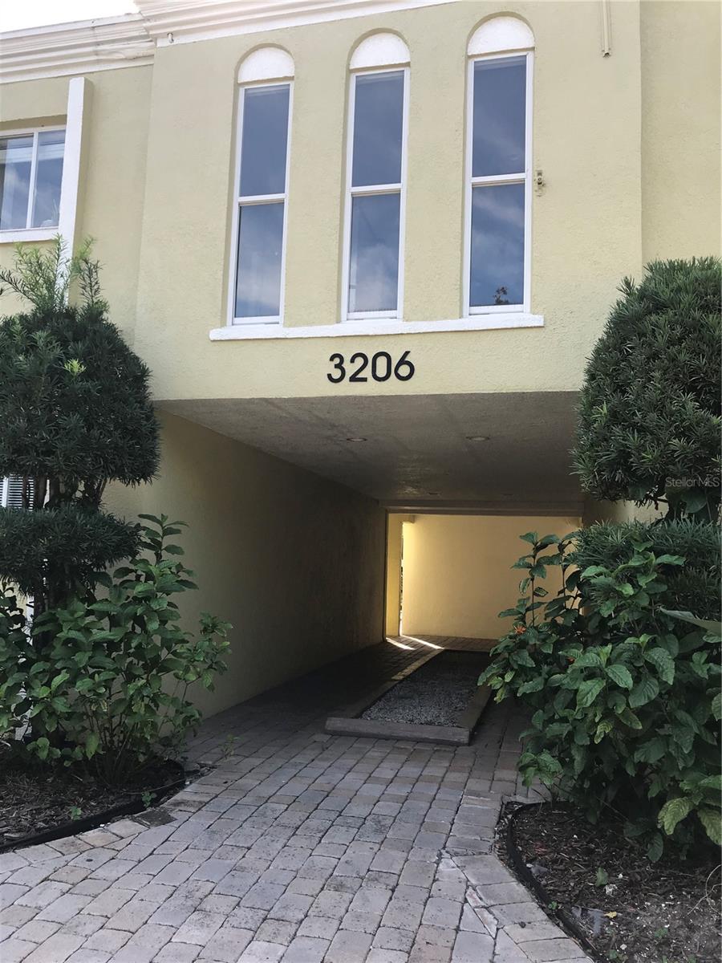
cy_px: 482
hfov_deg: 49.7
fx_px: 779
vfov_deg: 63.4
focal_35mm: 28
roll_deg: -2.7
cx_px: 361
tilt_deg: +7.3
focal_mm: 3.99
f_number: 1.8
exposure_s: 1/360
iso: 20
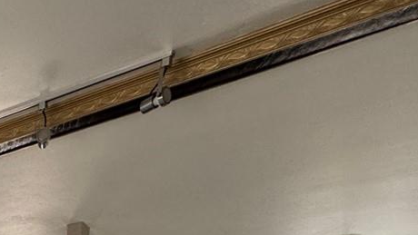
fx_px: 588
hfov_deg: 30.0
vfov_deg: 15.4
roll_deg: +0.3
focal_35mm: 53
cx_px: -143
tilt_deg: -13.3
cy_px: 528
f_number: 2.2
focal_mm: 2.22
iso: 160
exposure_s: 1/99
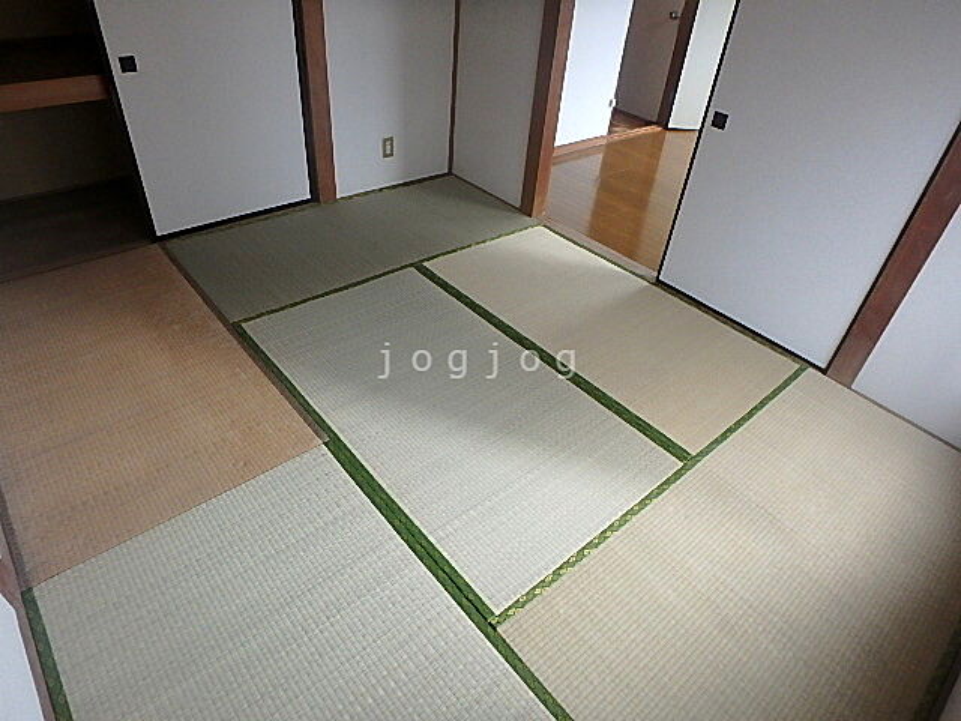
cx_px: 480
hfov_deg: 79.0
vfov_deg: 63.4
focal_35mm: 21
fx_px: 583
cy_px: 360
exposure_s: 1/30
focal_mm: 3.7
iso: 200
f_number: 3.5
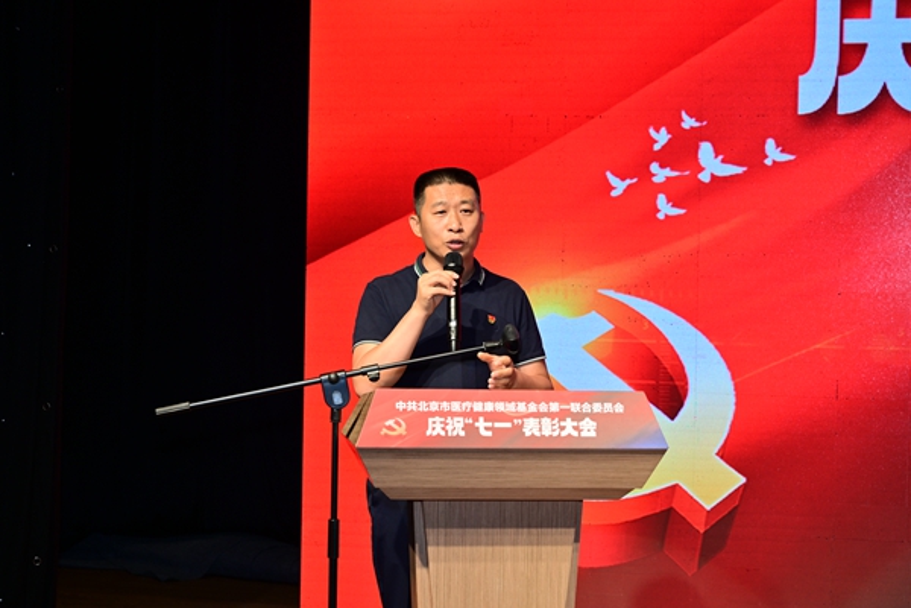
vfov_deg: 19.5
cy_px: 304
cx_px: 456
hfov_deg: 28.8
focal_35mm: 70
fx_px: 1771
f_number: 5
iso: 250
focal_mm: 70
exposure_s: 1/200
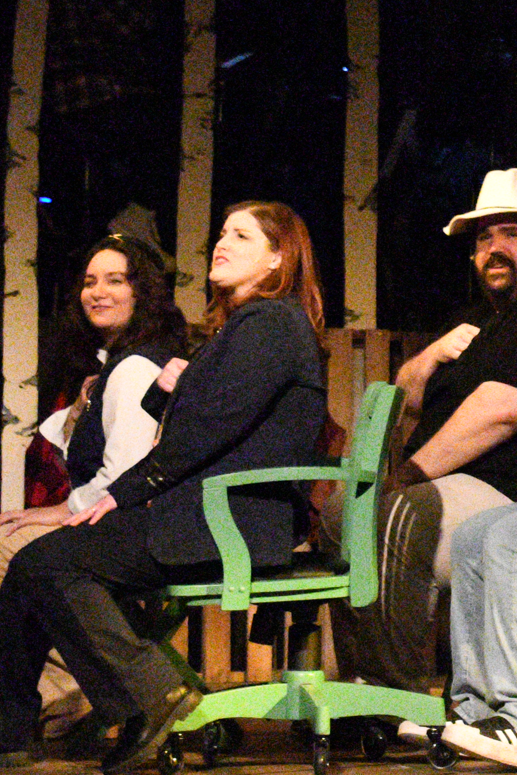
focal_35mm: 136
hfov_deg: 9.6
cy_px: 256
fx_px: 2929
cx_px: 909
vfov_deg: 15.1
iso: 51200
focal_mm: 34
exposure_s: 1/3200
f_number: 2.8
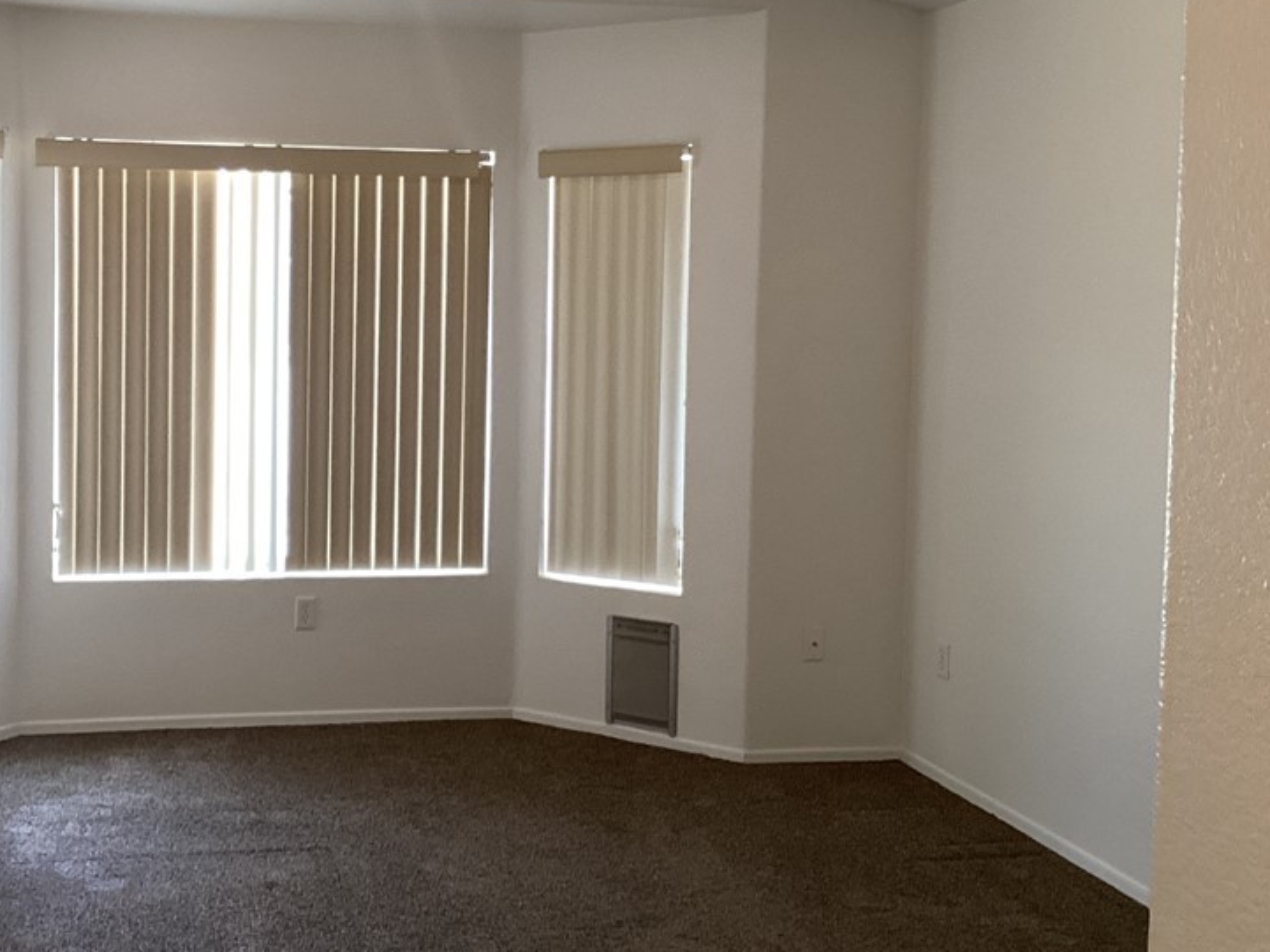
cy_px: 373
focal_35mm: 44
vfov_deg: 32.8
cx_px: 370
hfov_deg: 42.0
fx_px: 1615
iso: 160
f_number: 2.4
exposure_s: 1/60
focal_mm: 3.3
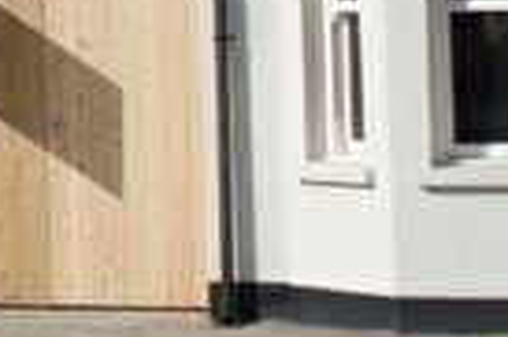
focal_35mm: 215
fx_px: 3030
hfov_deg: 8.9
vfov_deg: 6.2
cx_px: -597
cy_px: -289
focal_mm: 28
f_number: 9
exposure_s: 1/320
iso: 100
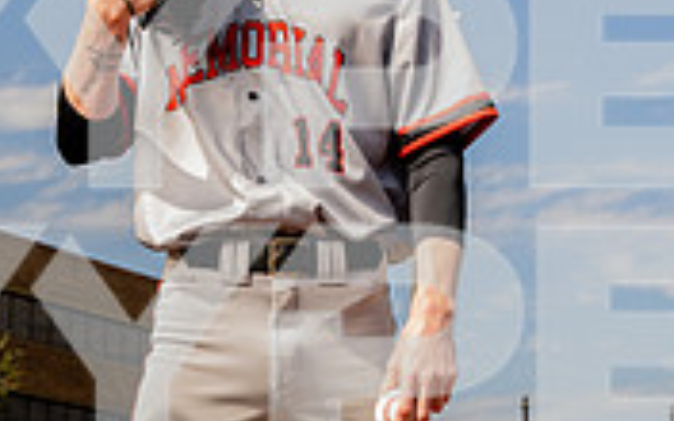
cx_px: 226
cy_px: 344
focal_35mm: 104
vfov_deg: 12.5
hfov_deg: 19.9
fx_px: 1910
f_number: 7.1
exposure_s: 1/250
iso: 64
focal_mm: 40
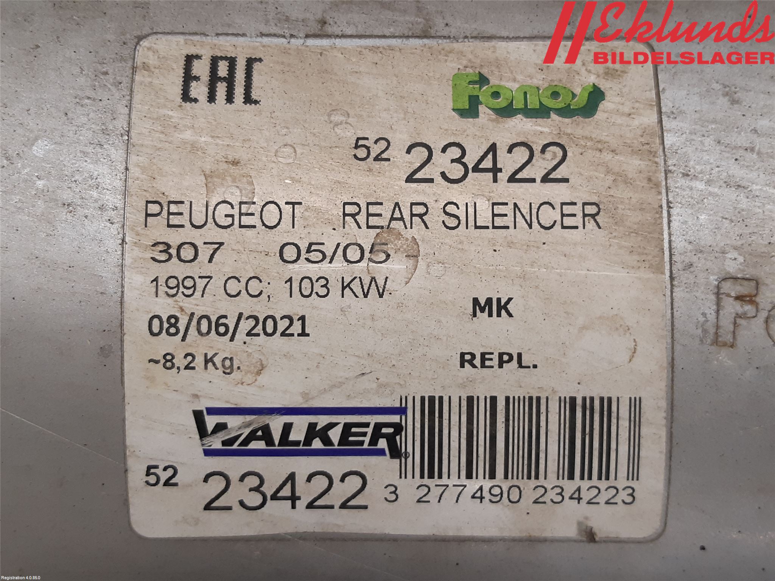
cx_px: 388
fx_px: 582
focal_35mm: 26
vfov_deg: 53.1
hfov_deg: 67.3
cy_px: 290
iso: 100
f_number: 1.7
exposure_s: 1/50
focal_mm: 3.93
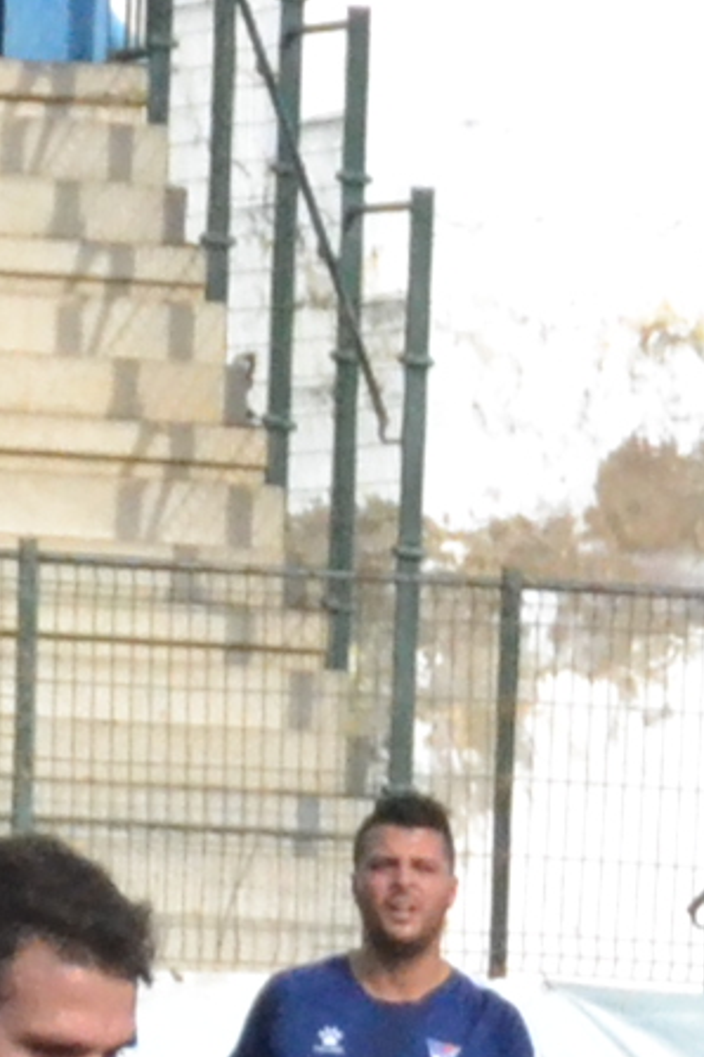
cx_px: 1337
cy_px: 1913
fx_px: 23787
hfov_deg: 1.7
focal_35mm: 811
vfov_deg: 2.5
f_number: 13
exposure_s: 1/4000
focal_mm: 70
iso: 3200
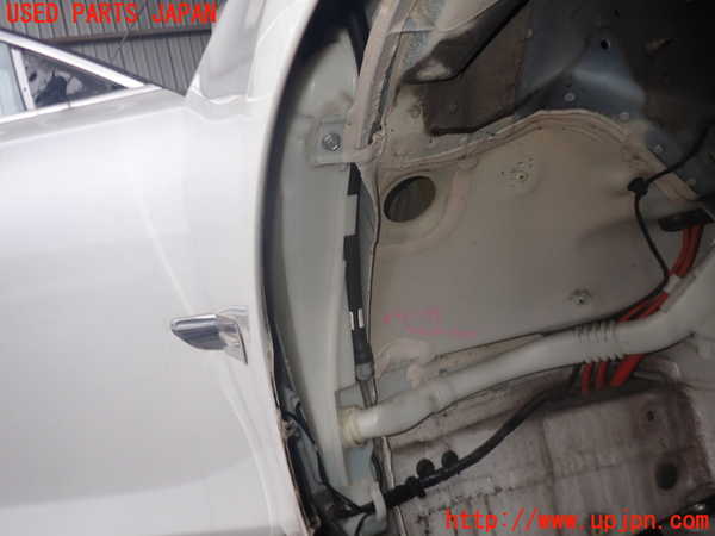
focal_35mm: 30
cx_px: 358
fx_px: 620
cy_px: 268
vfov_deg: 46.8
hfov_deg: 60.0
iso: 100
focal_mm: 5.4
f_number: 6.3
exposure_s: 1/30
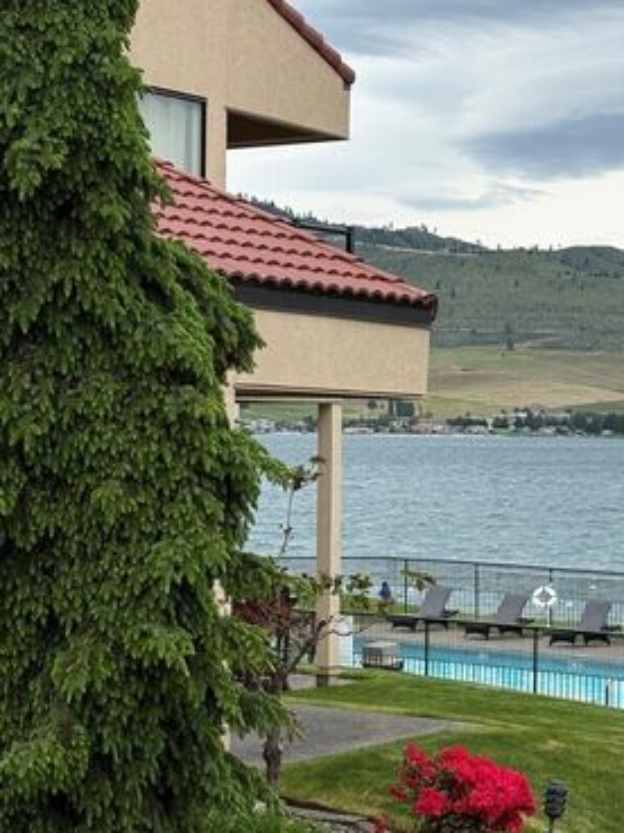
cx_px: 339
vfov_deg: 22.5
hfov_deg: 17.0
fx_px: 2091
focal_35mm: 87
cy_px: 440
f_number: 1.78
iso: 64
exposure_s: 1/4098
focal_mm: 6.76
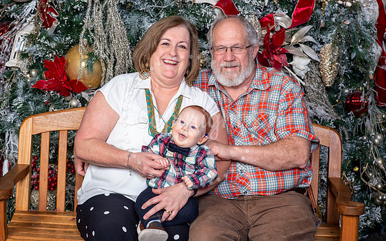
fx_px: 957
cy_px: 121
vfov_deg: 14.4
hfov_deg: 22.8
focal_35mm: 91
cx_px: 190
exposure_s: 1/125
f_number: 8
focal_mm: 85
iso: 400
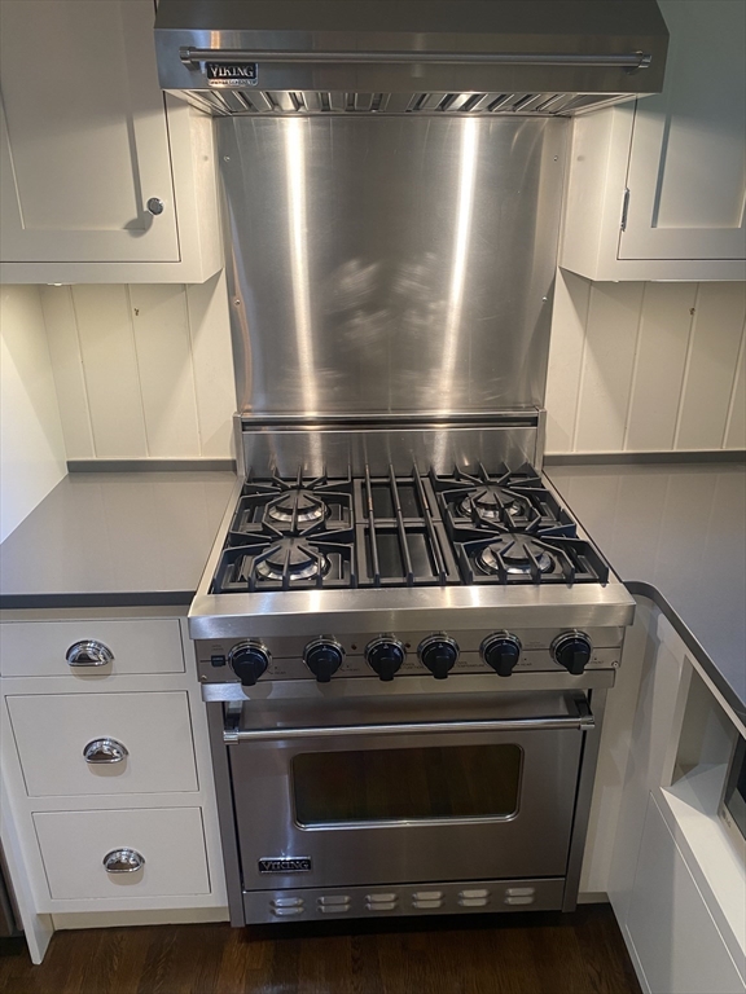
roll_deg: +0.0
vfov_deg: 67.3
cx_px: 373
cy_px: 497
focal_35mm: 26
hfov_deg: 53.1
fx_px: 747
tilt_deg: -22.0
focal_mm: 4.25
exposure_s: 1/60
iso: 100
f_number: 1.8
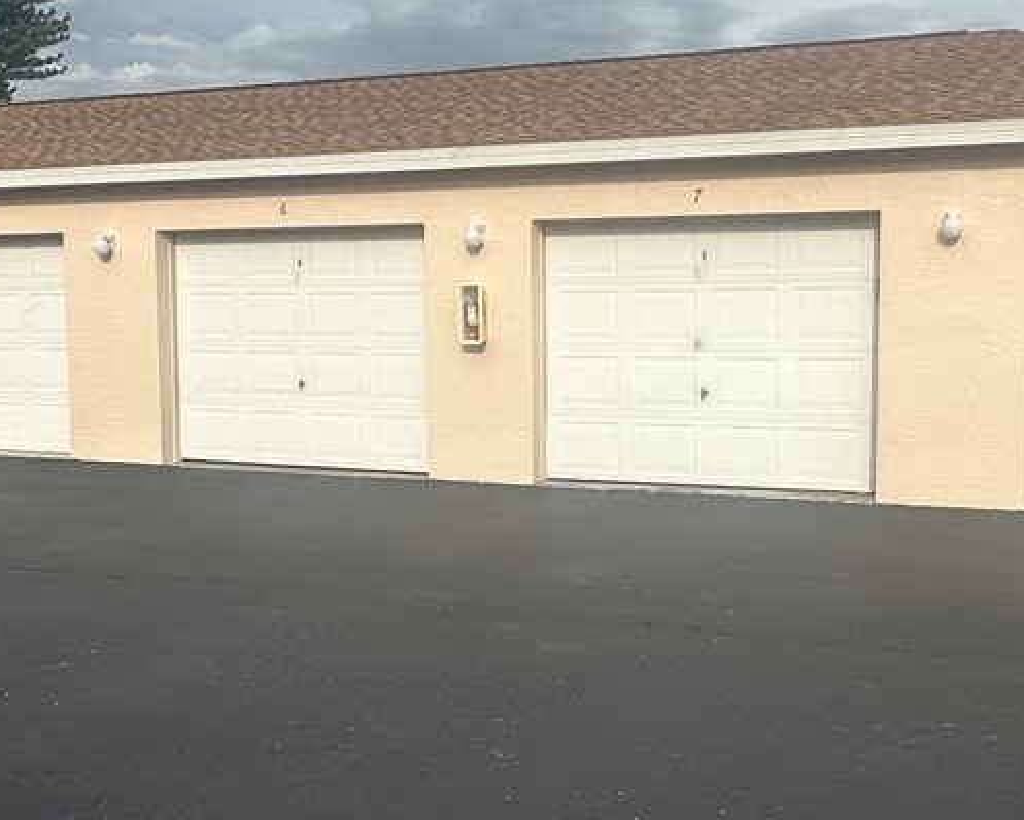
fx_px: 1334
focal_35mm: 44
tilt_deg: -10.2
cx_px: 536
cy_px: 408
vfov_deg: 34.2
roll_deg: +2.2
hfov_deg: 42.0
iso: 50
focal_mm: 2.22
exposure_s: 1/2398
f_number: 2.2
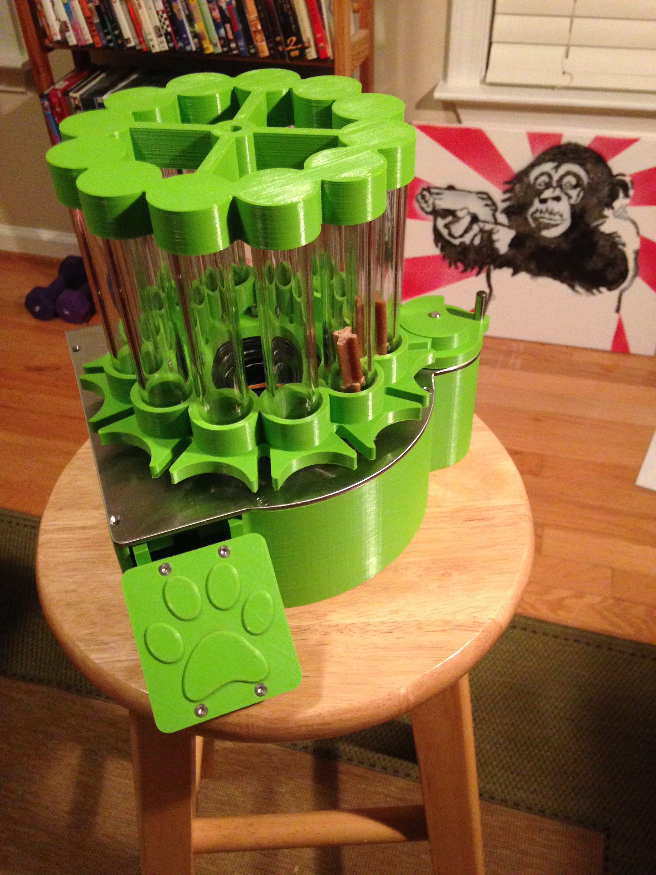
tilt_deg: -41.8
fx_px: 834
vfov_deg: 55.4
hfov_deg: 42.9
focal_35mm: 33
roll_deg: +3.7
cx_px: 328
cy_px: 438
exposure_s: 1/17
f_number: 2.4
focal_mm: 4.12
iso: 400
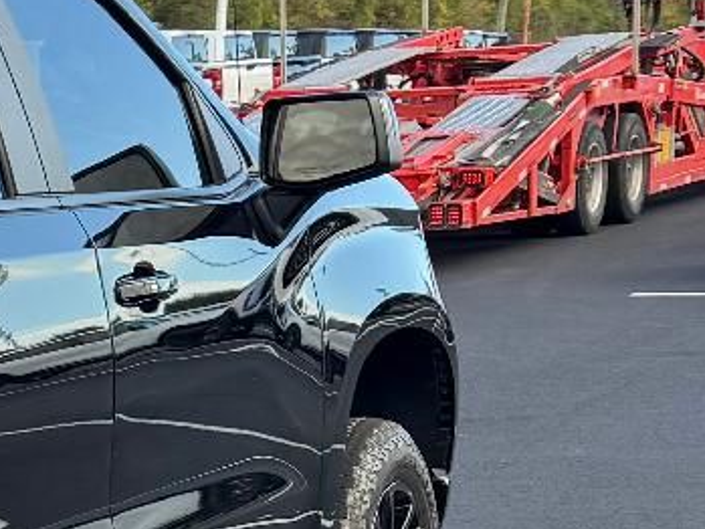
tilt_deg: -10.1
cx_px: -749
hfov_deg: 12.8
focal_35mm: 132
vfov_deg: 11.0
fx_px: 2689
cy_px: 701
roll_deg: +0.4
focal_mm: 6.76
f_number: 1.78
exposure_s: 1/722
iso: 100
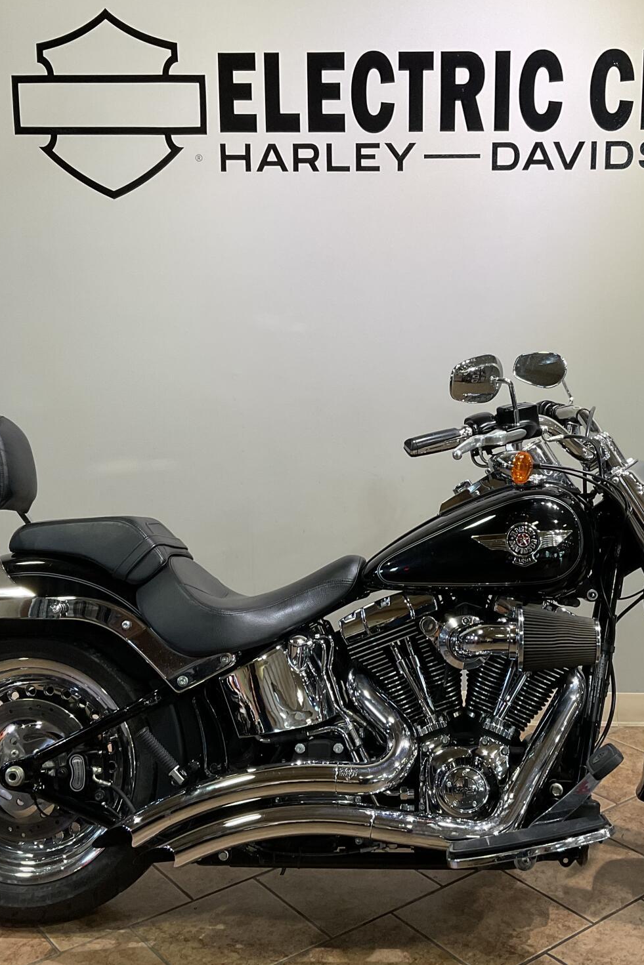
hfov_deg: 32.5
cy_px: 478
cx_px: 384
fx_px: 1100
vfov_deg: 47.4
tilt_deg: -11.3
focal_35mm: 41
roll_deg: +0.6
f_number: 1.8
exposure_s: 1/60
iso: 50
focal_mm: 3
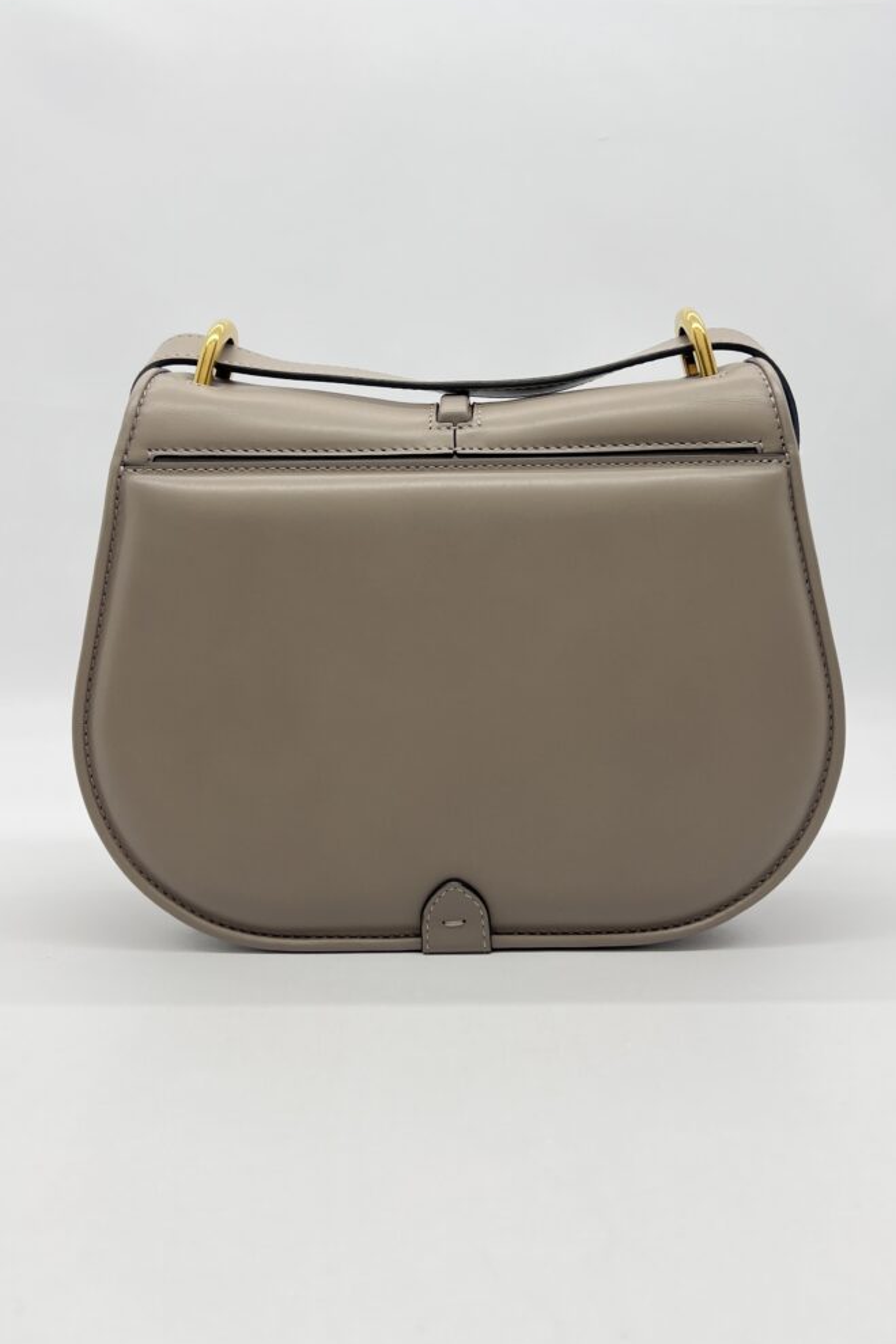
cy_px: 654
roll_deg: -0.3
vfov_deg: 65.5
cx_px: 457
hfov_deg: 46.4
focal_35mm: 28
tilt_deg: -4.0
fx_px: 1046
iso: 40
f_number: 1.5
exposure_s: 1/167
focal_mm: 5.7
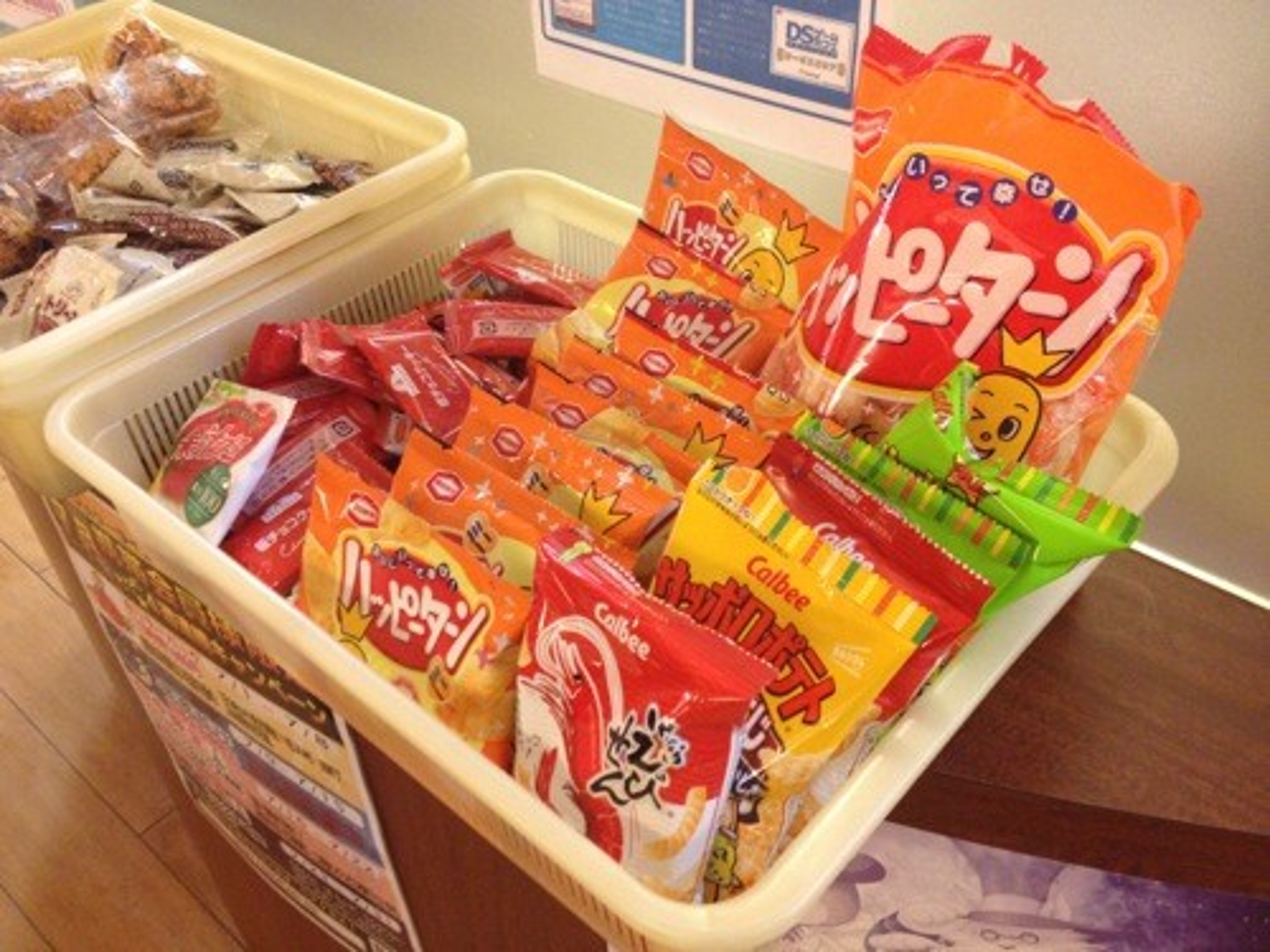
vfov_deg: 40.7
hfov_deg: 52.6
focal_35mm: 35
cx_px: 635
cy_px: 476
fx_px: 1284
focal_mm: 4.28
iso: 200
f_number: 2.4
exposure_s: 1/20
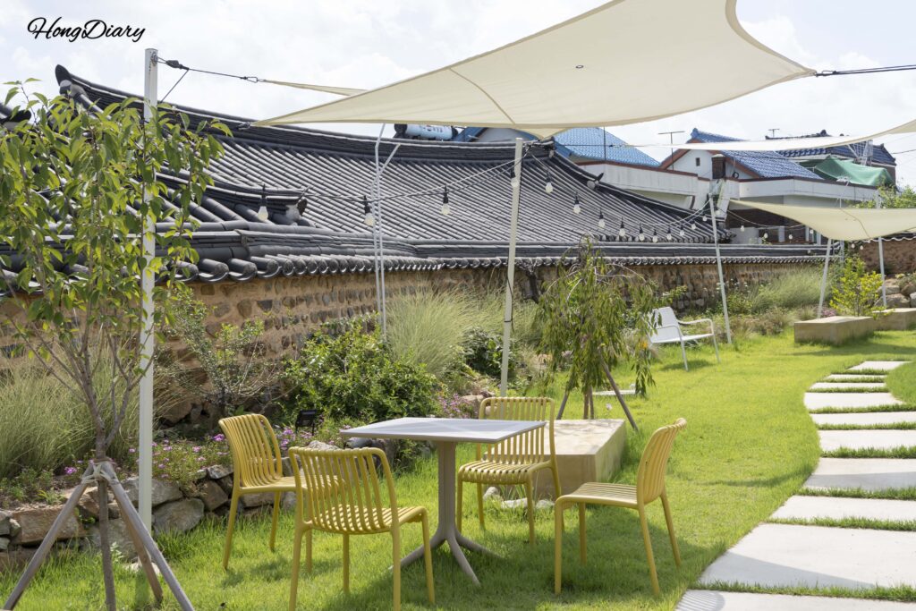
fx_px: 1247
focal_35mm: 49
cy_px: 306
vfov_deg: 27.5
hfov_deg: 40.3
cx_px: 458
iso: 100
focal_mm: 49
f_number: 10
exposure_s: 1/100
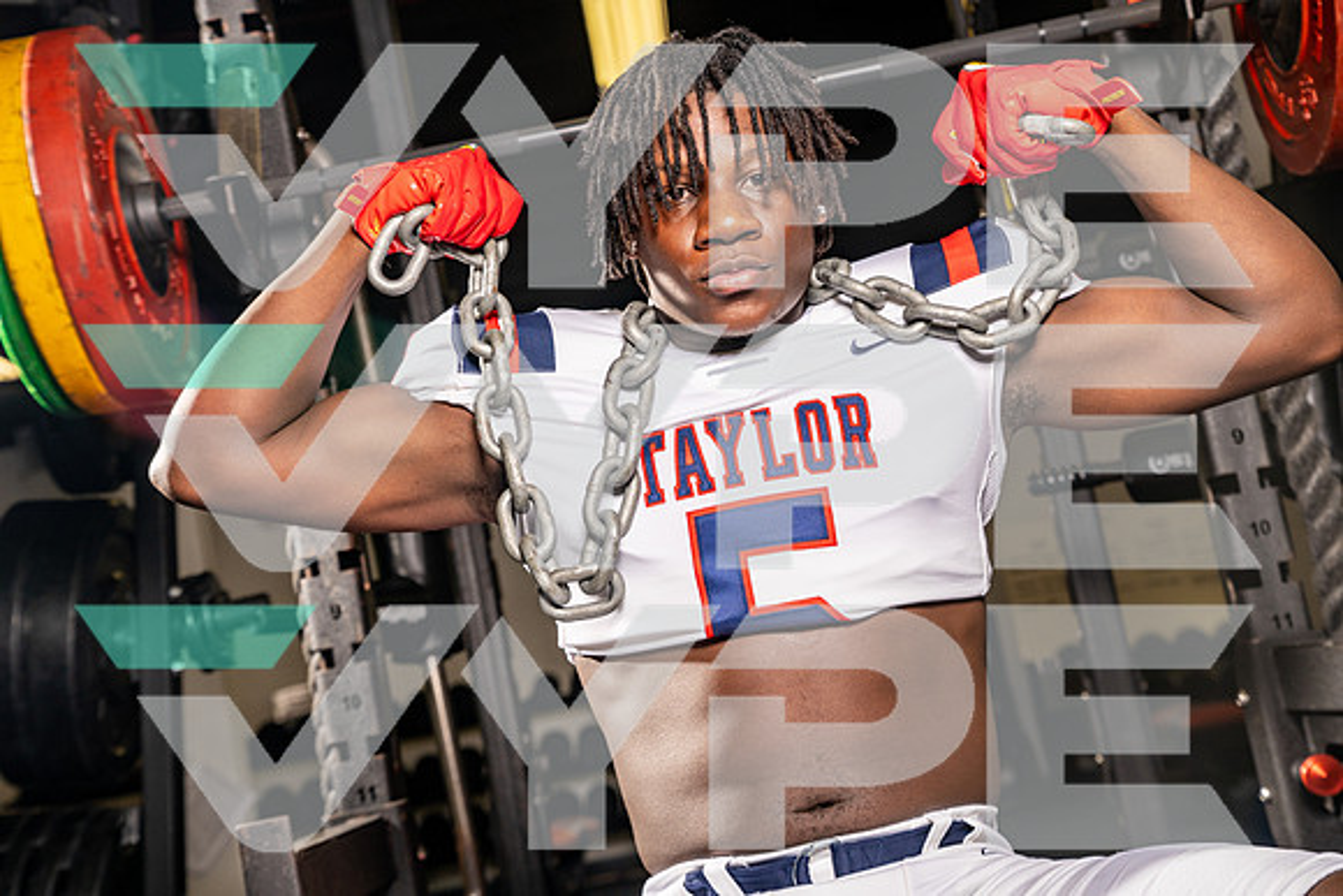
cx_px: 672
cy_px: 448
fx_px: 2239
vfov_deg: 22.6
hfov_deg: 33.4
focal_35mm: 60
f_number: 5.6
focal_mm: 60
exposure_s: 1/500
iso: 320
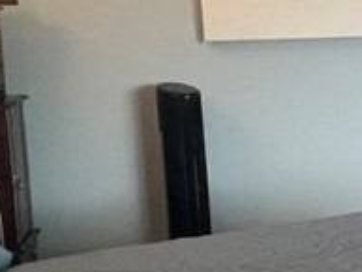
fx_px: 722
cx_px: 799
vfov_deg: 21.2
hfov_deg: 16.7
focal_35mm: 69
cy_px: 75
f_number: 1.8
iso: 400
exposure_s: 1/60
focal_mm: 1.57
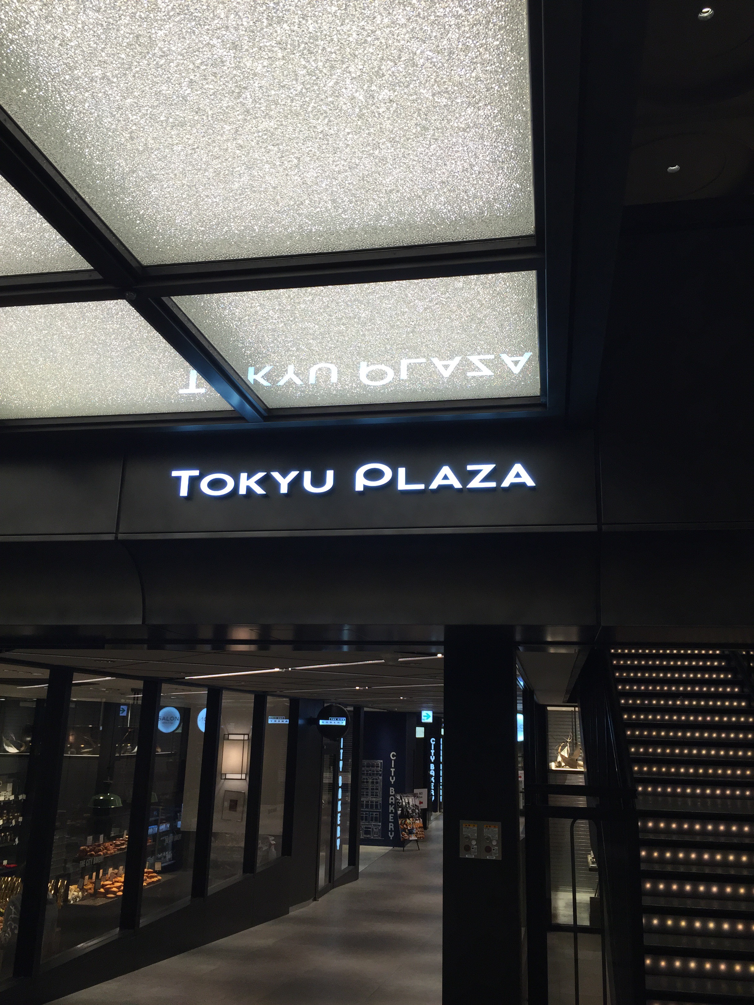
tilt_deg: +14.6
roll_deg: -1.3
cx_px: 377
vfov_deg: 61.7
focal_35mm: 29
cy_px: 502
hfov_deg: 48.2
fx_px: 842
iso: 50
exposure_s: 1/120
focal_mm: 4.15
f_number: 2.2
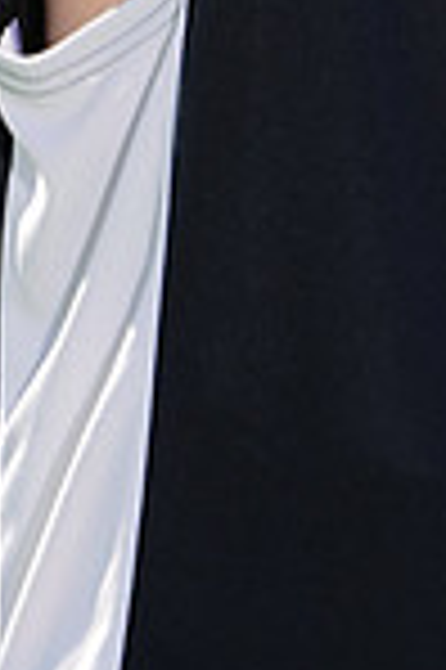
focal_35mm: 1562
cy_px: -301
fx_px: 29093
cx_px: 448
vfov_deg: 1.3
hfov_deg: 0.9
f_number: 6.3
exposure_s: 1/200
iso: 64
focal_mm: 400
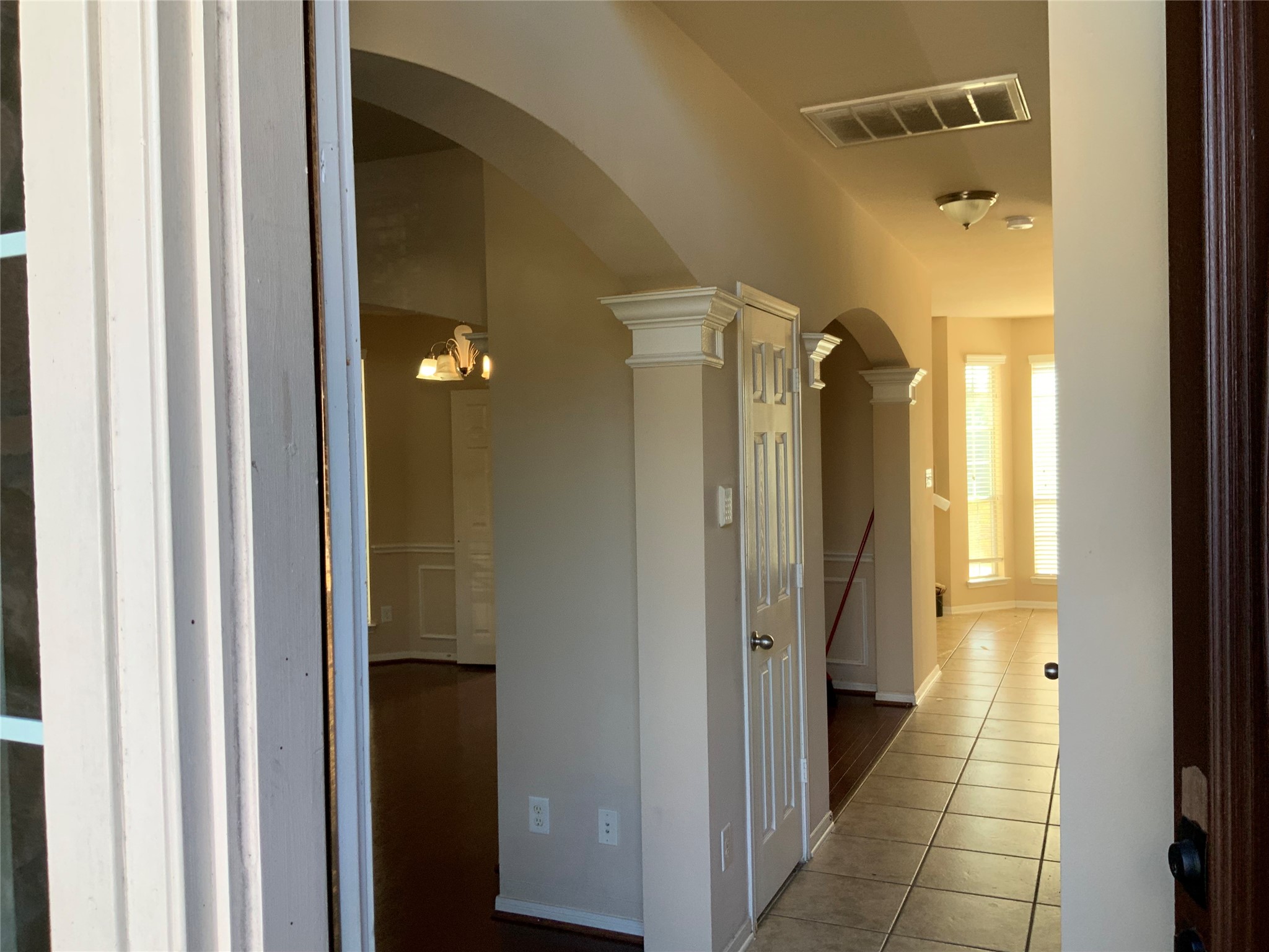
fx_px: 1063
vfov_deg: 48.2
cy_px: 476
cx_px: 634
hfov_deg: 61.7
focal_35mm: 29
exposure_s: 1/120
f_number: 1.8
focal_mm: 3
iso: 40
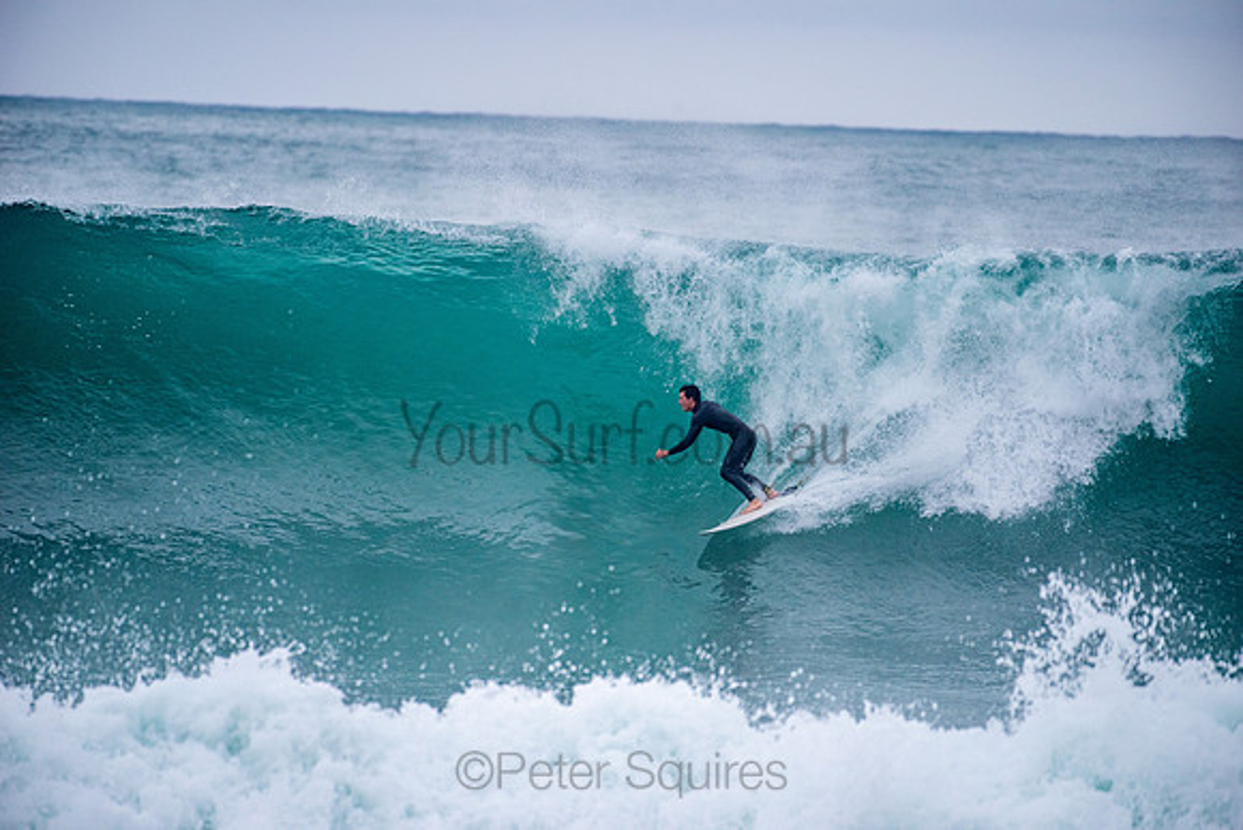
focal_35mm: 500
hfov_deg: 4.1
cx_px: 622
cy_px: 415
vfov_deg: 2.8
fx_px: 17267
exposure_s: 1/1250
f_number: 5.6
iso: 720
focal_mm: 500
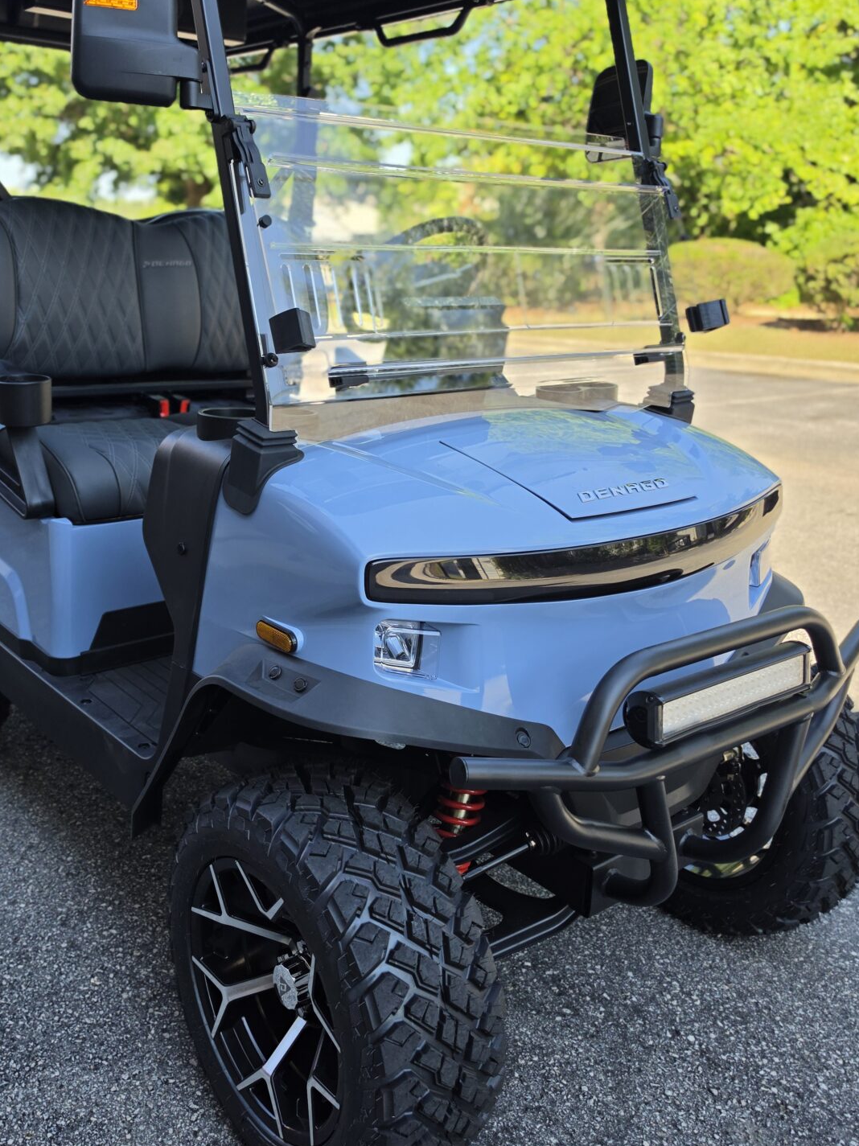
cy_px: 487
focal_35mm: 31
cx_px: 321
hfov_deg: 45.0
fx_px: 1026
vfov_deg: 58.1
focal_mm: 6.5
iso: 64
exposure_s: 1/2128
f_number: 1.4
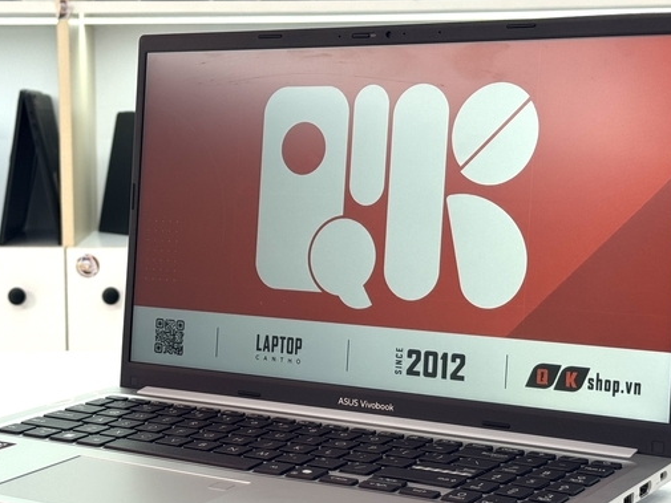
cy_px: 268
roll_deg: +1.3
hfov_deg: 25.6
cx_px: 259
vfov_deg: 19.4
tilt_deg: -6.5
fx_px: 1474
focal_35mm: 76
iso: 50
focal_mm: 6.76
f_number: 1.78
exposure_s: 1/121
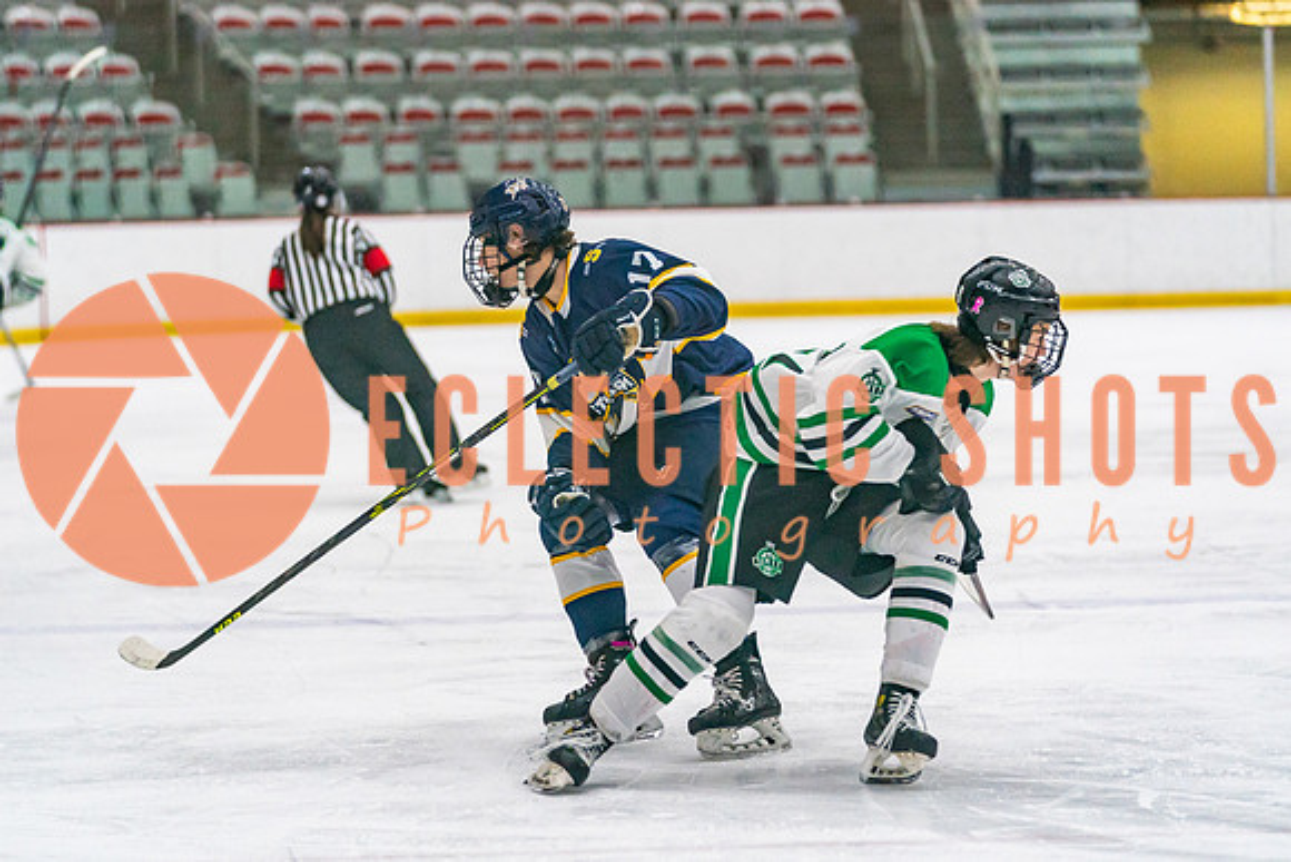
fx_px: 5774
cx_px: 583
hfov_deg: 12.8
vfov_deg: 8.5
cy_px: 425
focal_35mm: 161
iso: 3200
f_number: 2.8
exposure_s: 1/1250
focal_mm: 125
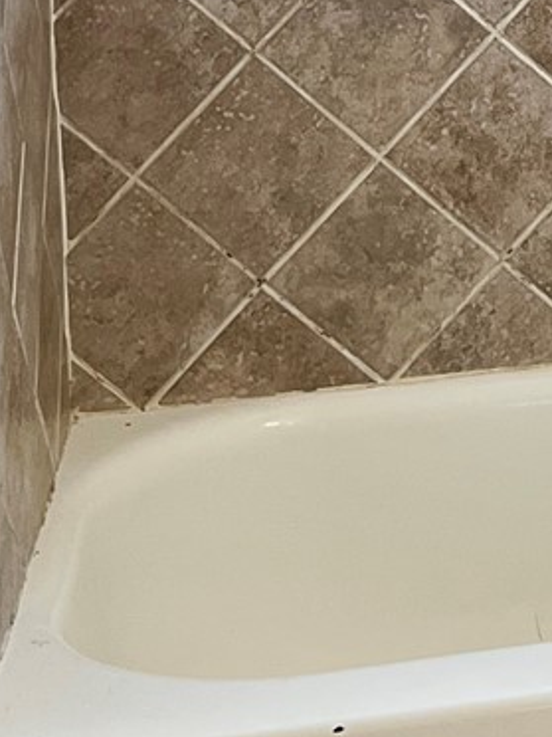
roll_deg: +0.8
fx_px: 3040
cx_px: 1187
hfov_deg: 9.5
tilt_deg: -1.9
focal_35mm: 143
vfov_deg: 12.7
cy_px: -561
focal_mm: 5.7
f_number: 1.5
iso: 80
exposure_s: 1/60
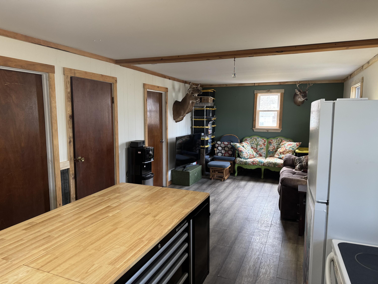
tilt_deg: -7.3
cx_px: 189
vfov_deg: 56.8
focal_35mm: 24
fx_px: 262
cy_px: 142
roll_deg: -0.4
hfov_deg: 71.6
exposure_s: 1/60
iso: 320
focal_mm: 6.76
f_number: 1.78
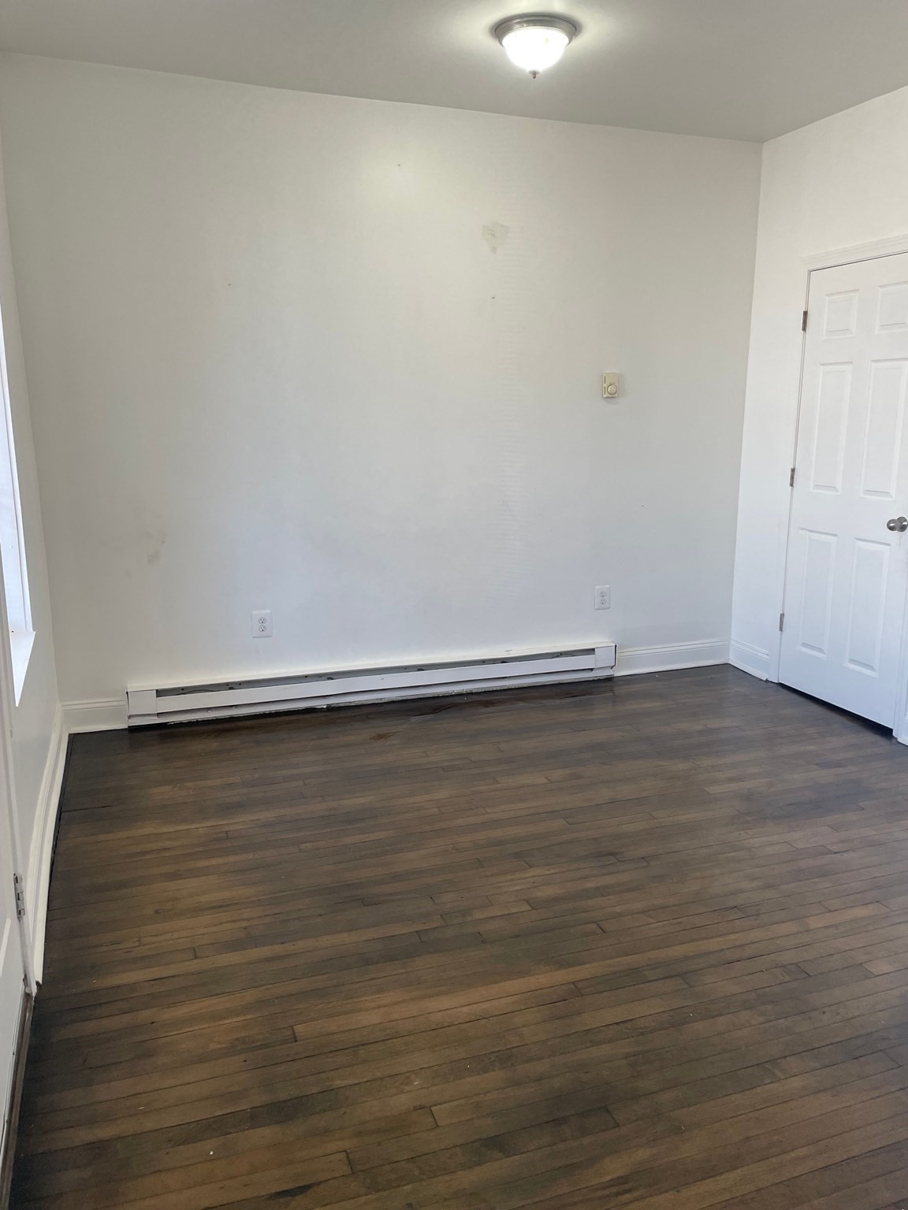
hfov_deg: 53.1
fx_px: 909
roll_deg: +0.9
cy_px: 605
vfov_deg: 67.3
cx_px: 454
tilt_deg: -11.8
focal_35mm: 26
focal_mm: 4.2
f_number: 1.6
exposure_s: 1/120
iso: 64
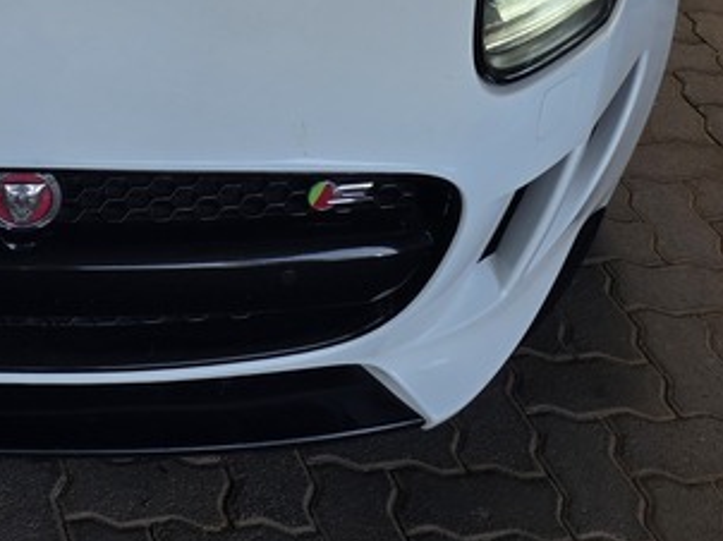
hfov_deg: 24.1
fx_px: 1628
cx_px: 36
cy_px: -294
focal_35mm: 78
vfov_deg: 16.9
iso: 12
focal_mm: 6.25
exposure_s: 1/106
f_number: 1.7
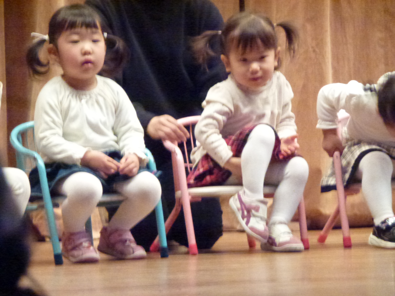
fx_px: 3035
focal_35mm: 266
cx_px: 198
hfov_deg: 7.4
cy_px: 148
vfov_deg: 5.6
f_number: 5.6
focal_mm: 47.7
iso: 1600
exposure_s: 1/40
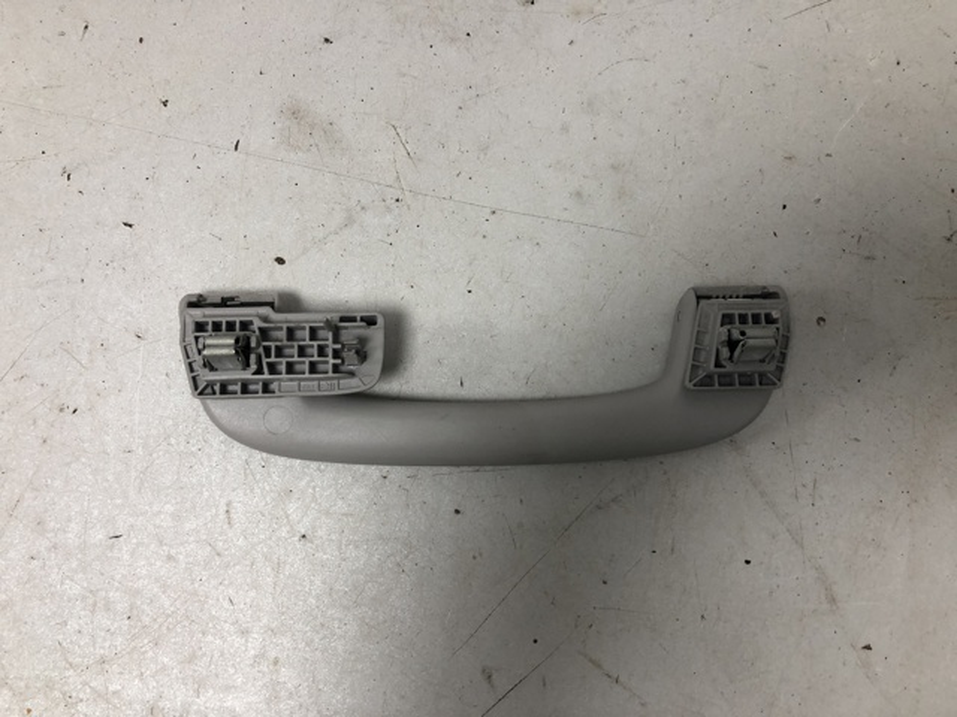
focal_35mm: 28
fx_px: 774
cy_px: 358
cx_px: 478
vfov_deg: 49.7
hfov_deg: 63.4
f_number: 1.8
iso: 32
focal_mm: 4
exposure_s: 1/33
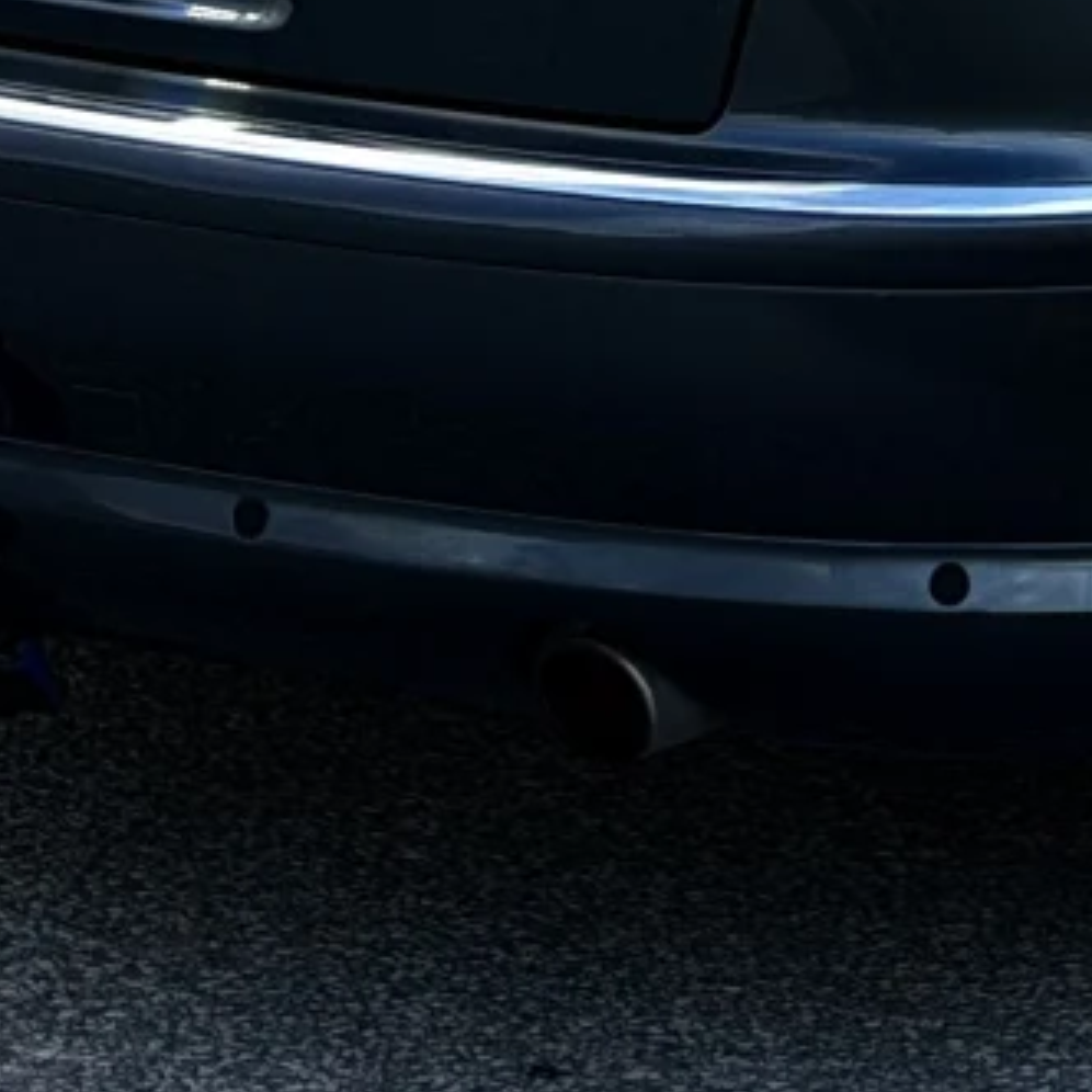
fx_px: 8744
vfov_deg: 7.0
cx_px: 1381
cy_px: -684
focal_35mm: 245
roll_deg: -0.1
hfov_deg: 7.1
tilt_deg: -5.9
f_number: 1.78
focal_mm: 6.76
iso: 64
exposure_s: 1/747
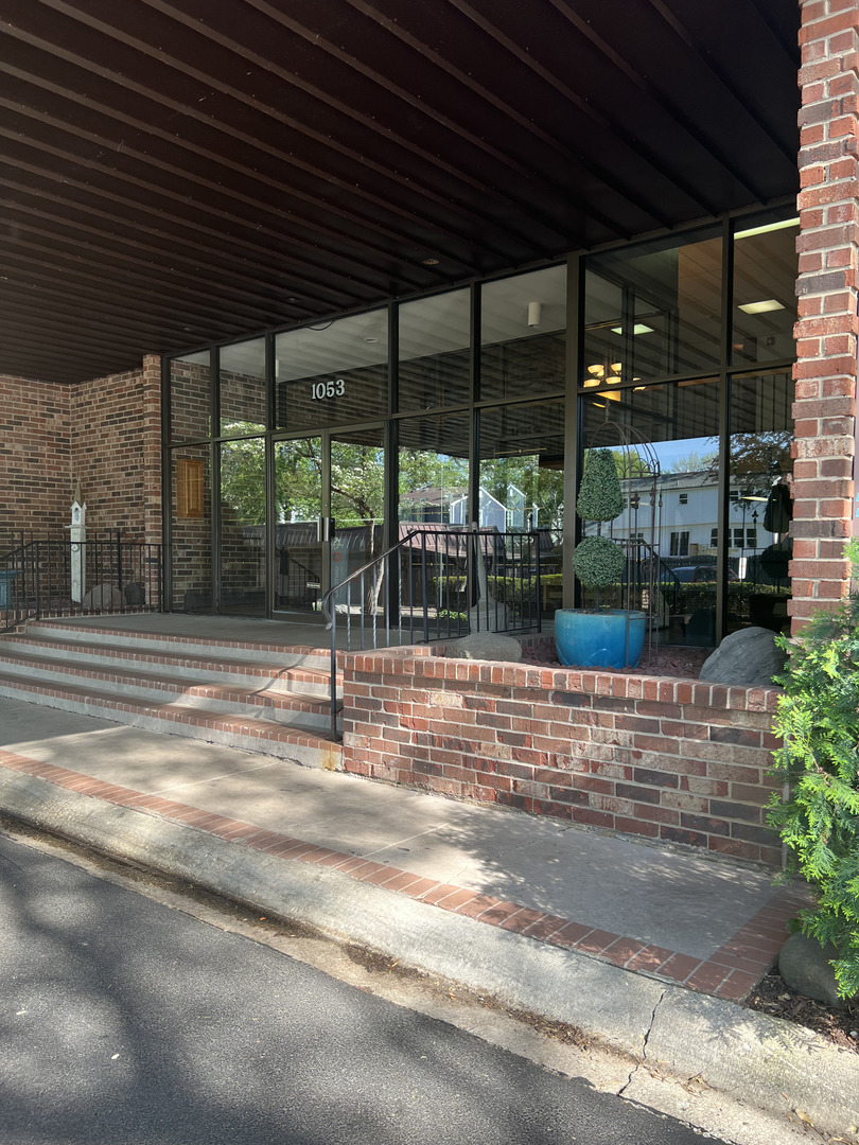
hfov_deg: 53.1
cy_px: 572
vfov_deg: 67.3
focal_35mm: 26
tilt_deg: -0.4
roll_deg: +0.6
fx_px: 860
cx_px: 430
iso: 40
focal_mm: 5.7
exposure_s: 1/218
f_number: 1.5
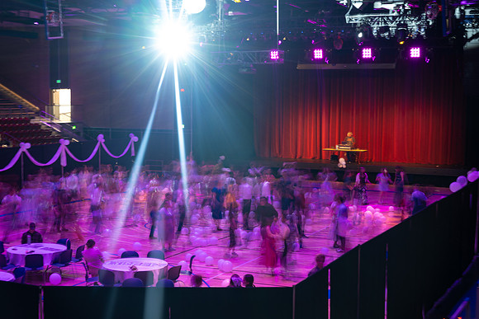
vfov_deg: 23.8
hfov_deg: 35.0
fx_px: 759
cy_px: 160
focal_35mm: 57
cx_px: 240
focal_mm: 57
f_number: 4.5
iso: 40
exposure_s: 1.6
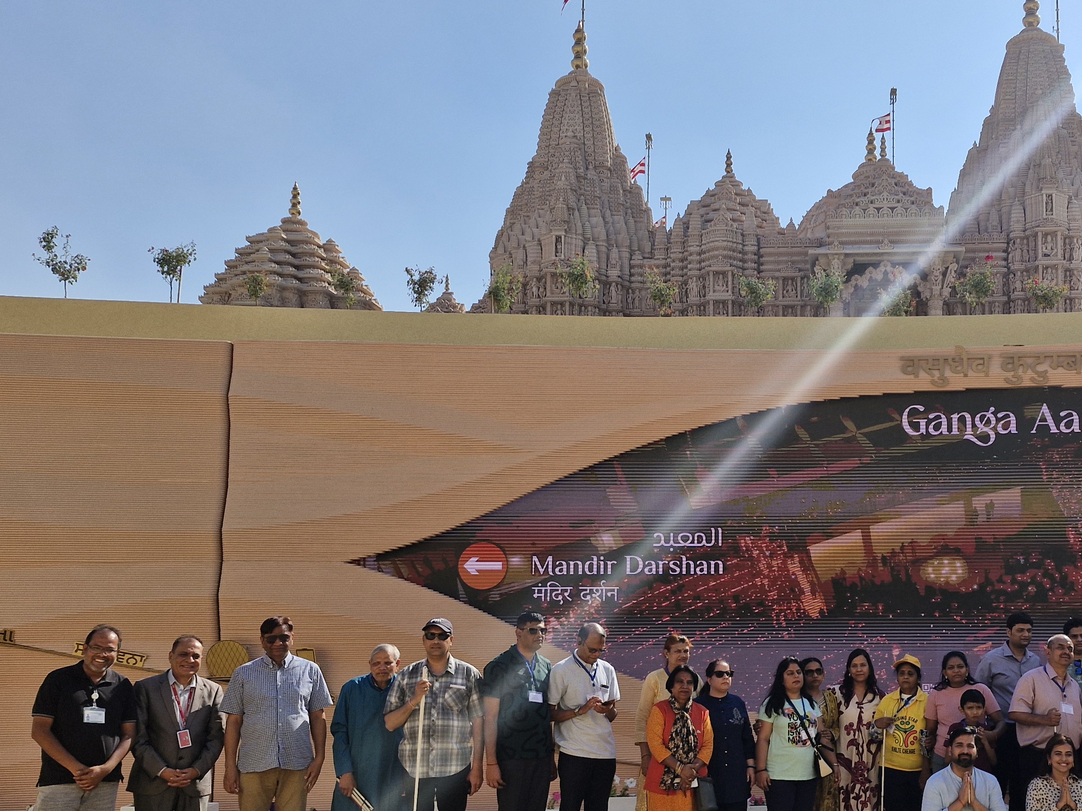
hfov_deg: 47.1
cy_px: 531
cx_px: 817
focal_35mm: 38
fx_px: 1188
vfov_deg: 37.4
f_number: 1.8
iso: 50
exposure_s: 1/3104
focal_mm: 5.54
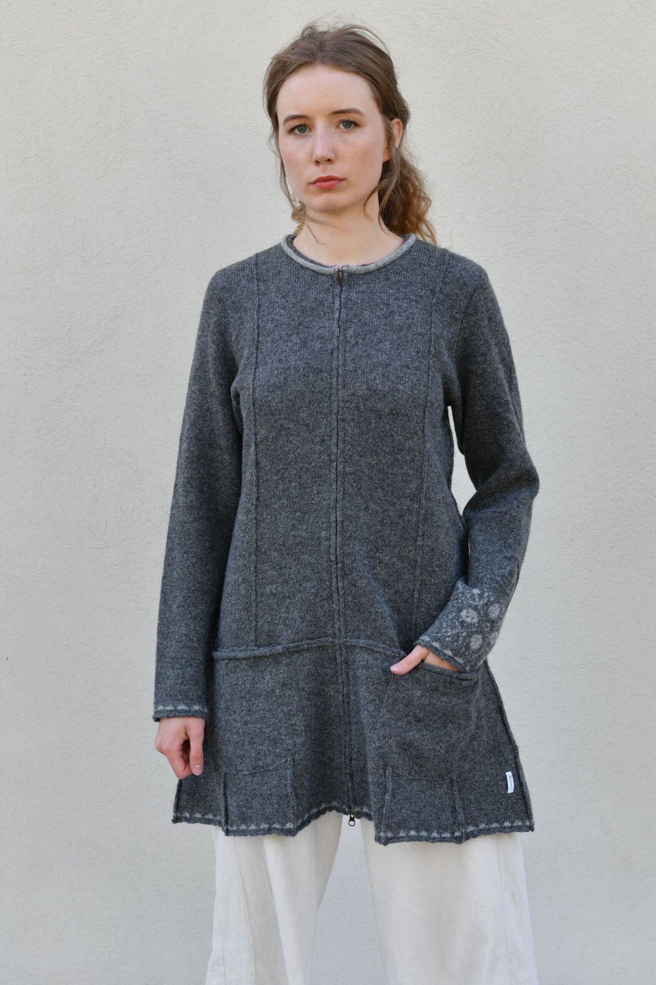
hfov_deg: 24.2
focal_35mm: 56
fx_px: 1531
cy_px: 492
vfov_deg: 35.6
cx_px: 328
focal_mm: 56
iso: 100
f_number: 5.6
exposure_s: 1/90
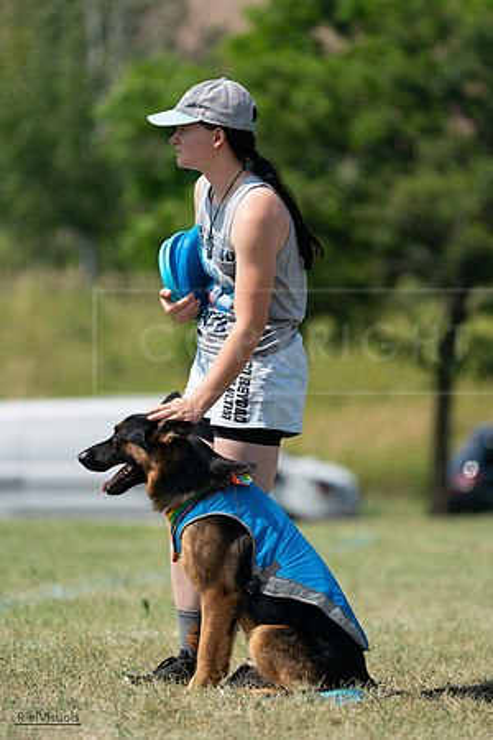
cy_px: 370
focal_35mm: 359
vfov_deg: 5.7
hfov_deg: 3.8
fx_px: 7374
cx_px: 246
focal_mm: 359
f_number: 6.3
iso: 1000
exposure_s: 1/4000
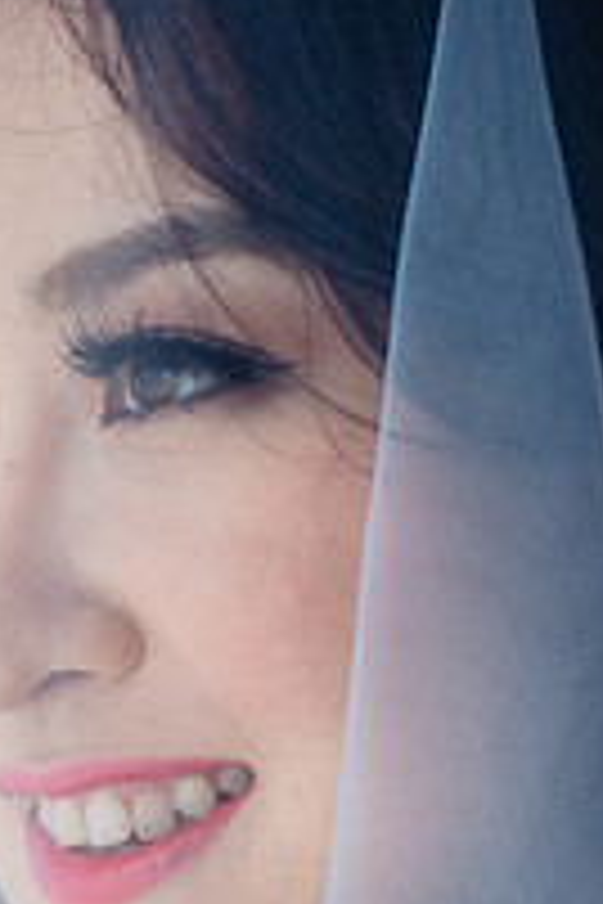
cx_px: 4
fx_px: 2362
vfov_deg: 21.0
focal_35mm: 94
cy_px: 886
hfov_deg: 14.3
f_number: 3.5
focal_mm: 42
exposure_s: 1/320
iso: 250
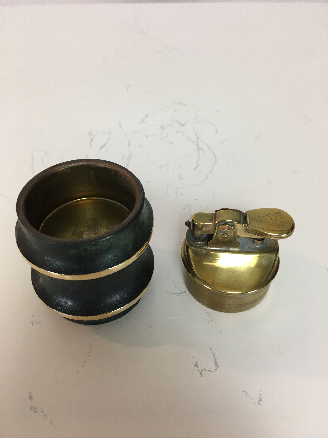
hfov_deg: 48.2
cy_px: 219
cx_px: 164
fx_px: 366
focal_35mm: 29
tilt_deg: -45.6
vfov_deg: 61.7
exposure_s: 1/33
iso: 40
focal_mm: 4.15
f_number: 2.2
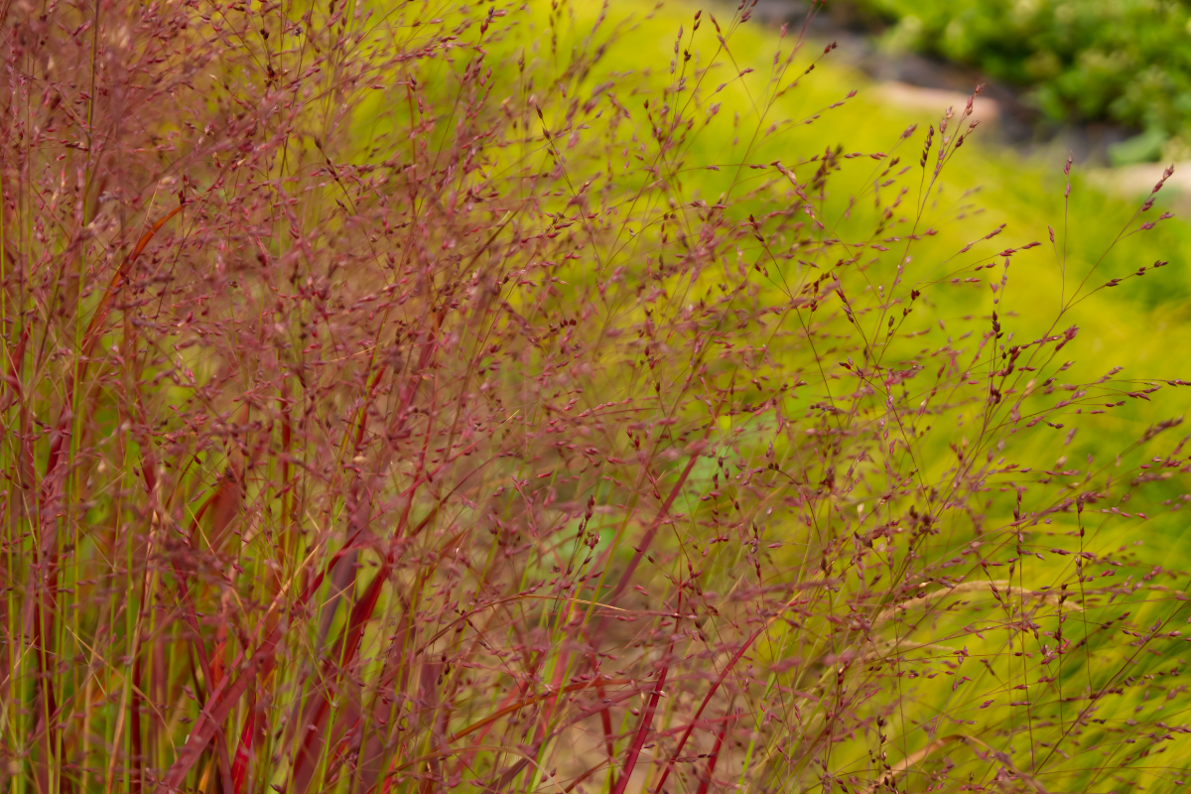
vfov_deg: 16.6
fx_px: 2729
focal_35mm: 82
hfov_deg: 24.6
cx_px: 596
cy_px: 397
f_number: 5.6
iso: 200
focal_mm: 55
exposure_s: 1/400
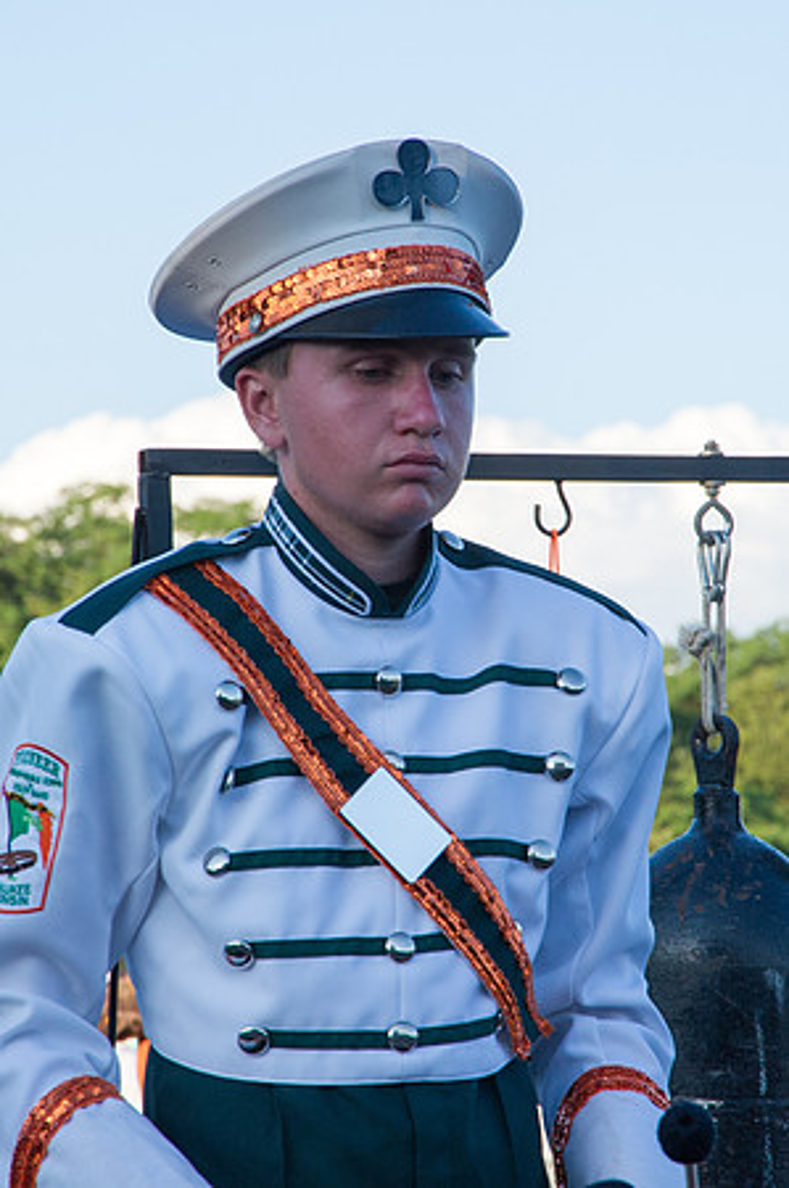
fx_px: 6348
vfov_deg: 10.7
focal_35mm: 193
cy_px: 553
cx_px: 444
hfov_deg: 7.1
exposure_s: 1/400
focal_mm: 120
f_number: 10
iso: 640
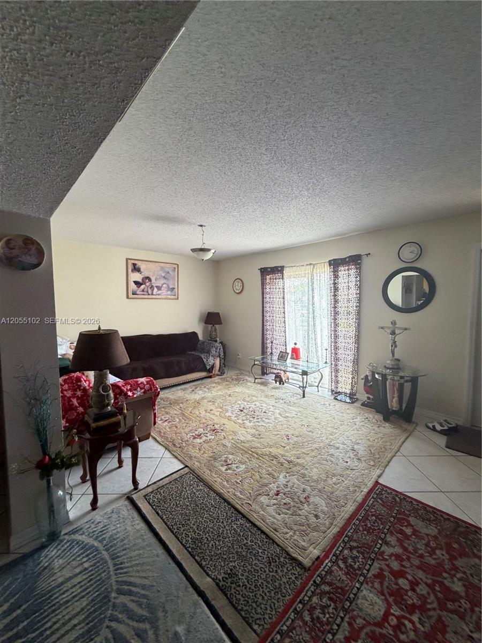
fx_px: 260
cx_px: 241
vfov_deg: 102.1
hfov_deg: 85.7
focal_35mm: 14
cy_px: 322
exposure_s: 1/105
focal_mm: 2.22
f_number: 2.2
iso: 320
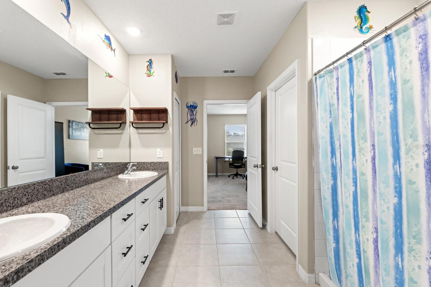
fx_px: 191
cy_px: 146
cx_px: 205
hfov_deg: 96.7
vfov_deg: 73.7
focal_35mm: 16
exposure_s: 1/4
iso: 400
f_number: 8
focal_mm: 10
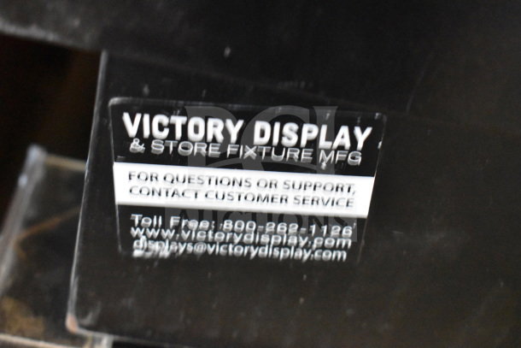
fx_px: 825
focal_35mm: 57
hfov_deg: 35.0
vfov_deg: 23.8
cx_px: 260
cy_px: 174
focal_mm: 38
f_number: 4.8
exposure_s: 1/60
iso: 9000
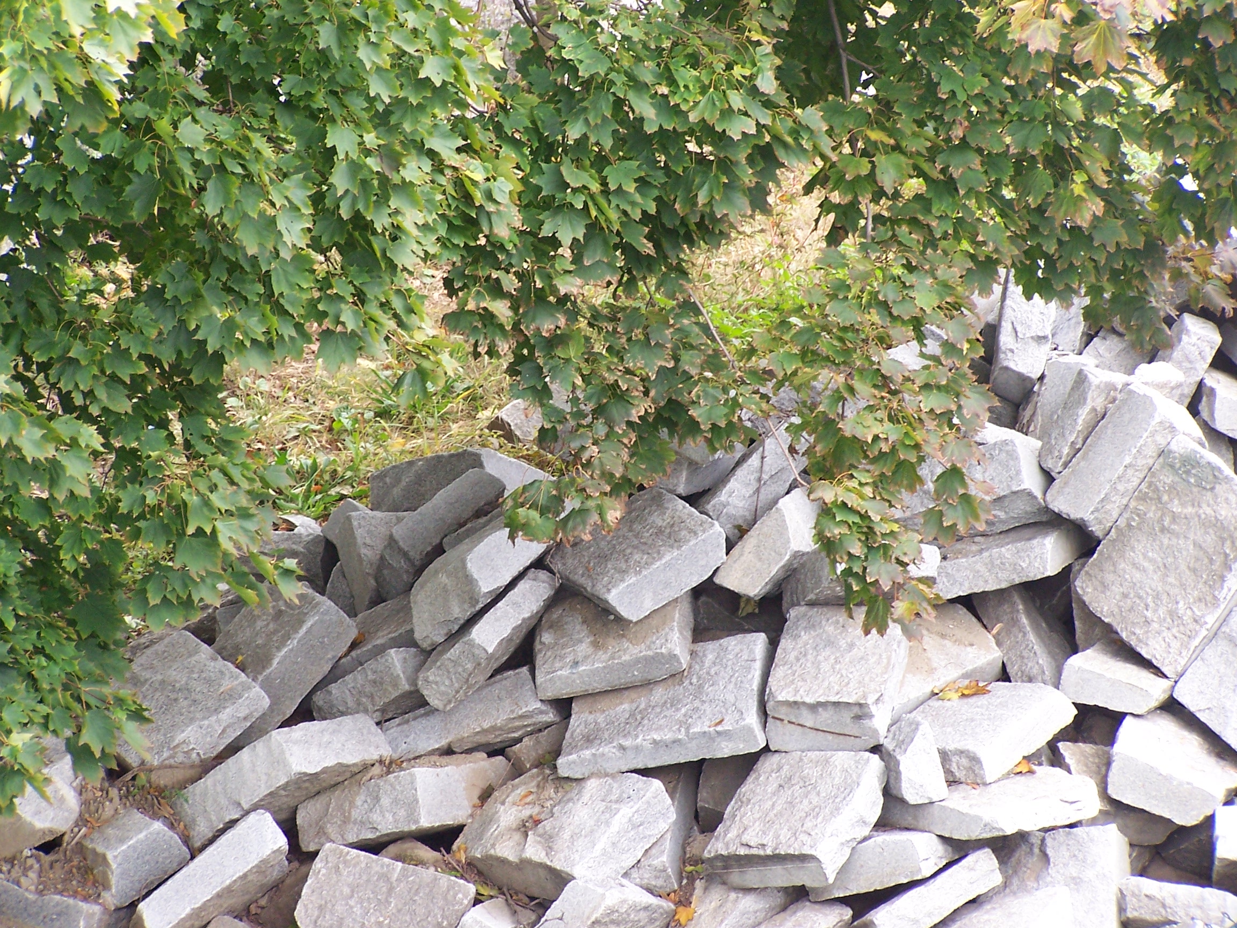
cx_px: 618
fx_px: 7469
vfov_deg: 7.1
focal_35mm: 209
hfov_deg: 9.5
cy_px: 464
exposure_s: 1/90
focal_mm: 34.6
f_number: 3.2
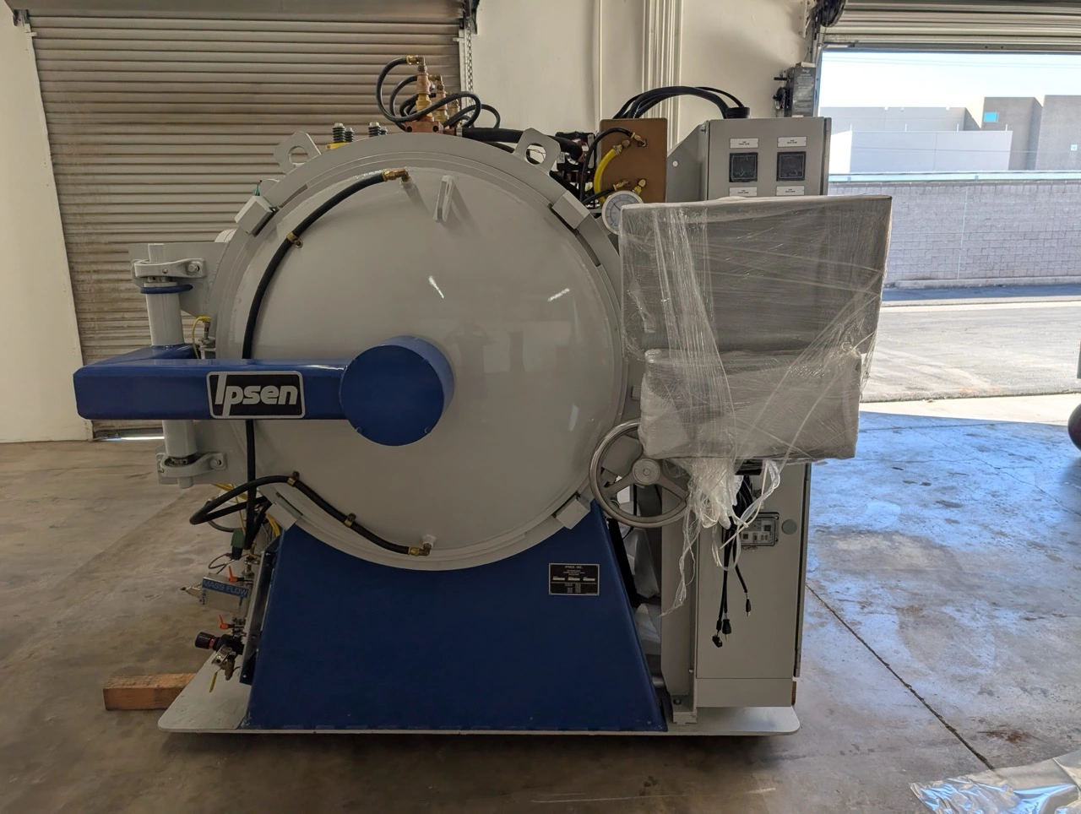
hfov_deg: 71.5
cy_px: 407
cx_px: 540
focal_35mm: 24
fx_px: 751
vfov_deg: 56.9
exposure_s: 1/148
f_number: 1.68
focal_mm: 6.9
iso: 21
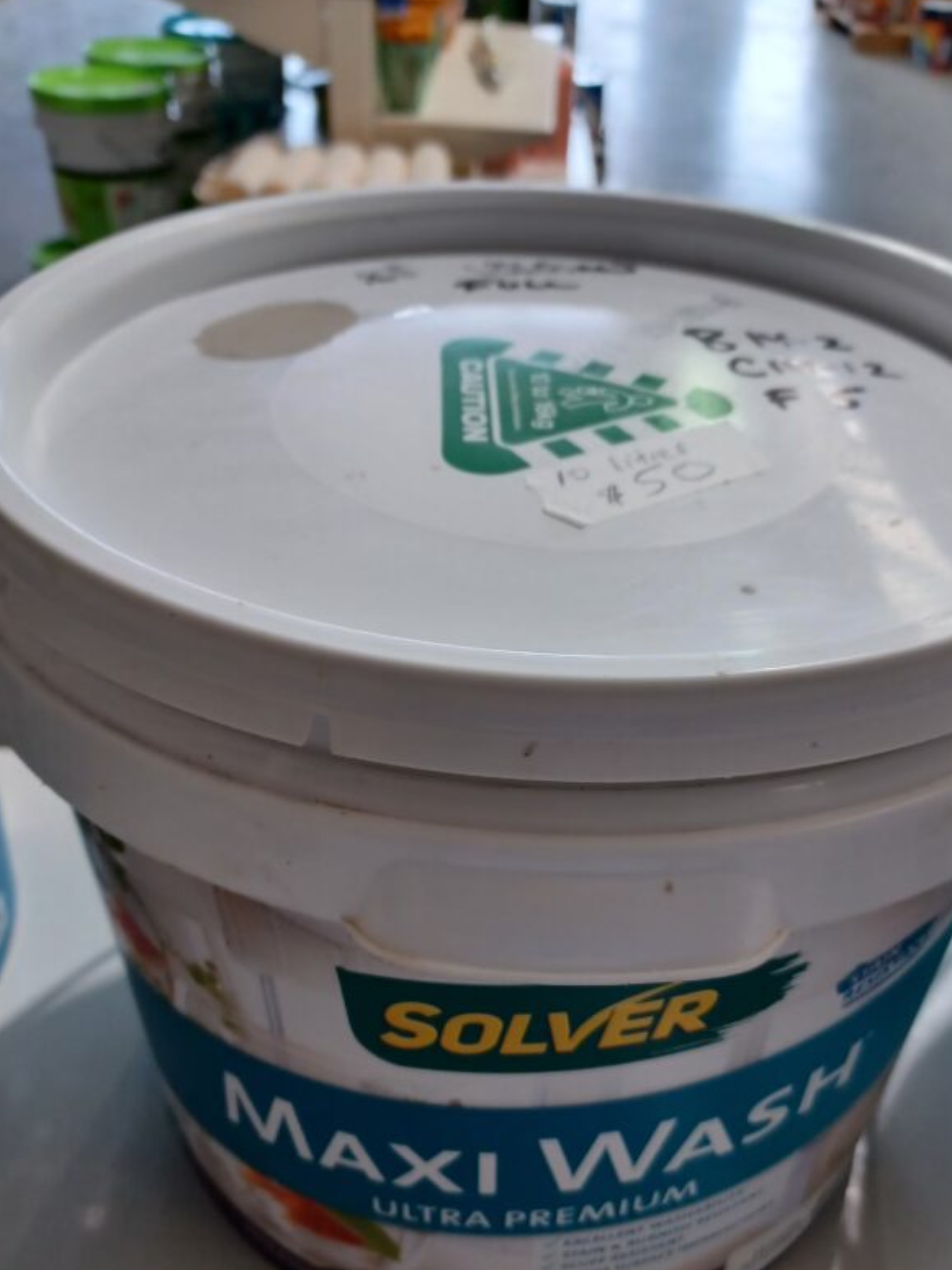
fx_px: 1210
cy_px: 740
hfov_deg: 42.8
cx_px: 551
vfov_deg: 55.1
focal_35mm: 33
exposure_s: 1/50
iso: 125
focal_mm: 4.6
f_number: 1.8
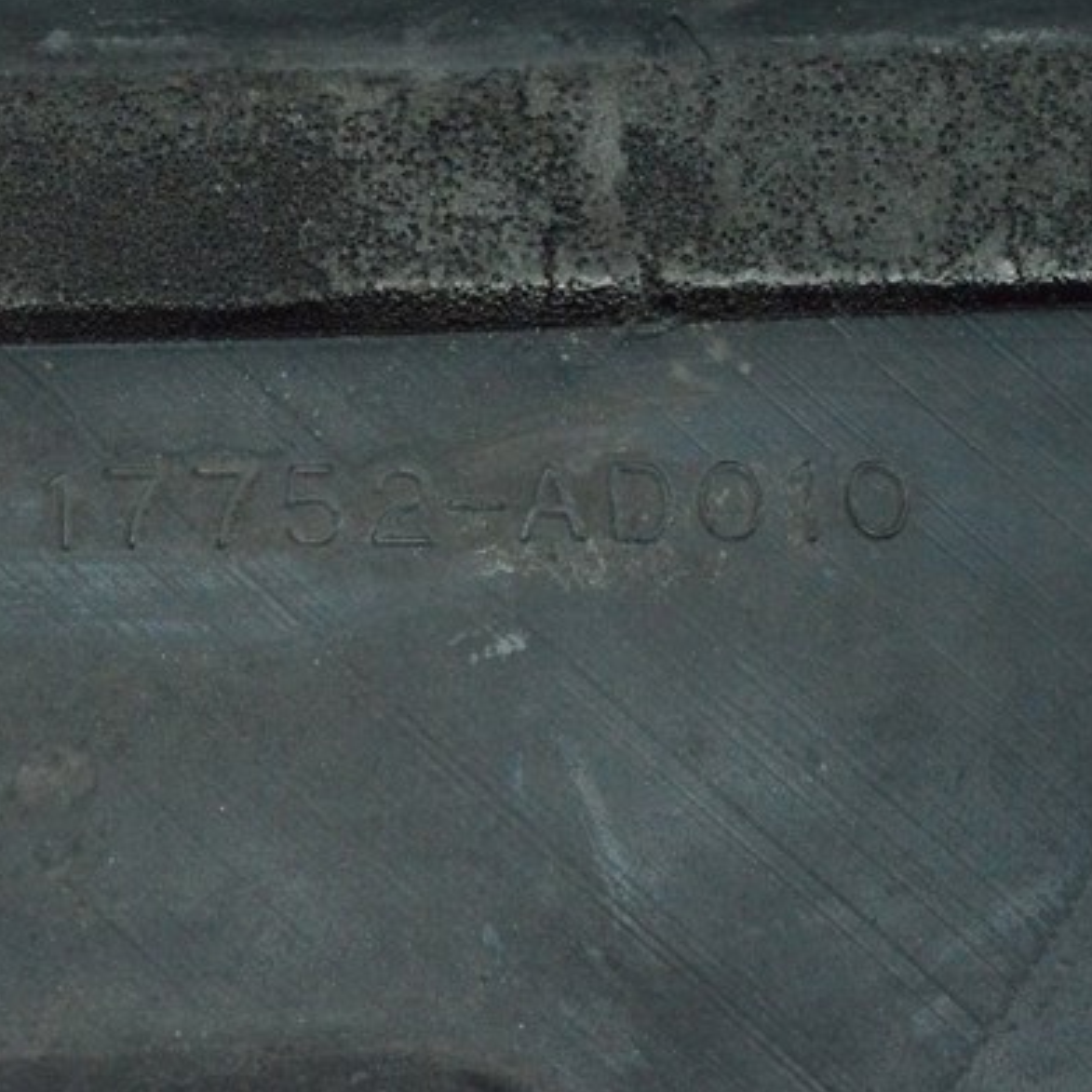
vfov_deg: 15.2
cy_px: 529
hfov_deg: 15.2
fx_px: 4094
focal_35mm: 115
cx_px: 341
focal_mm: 55
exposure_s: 1/200
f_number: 16
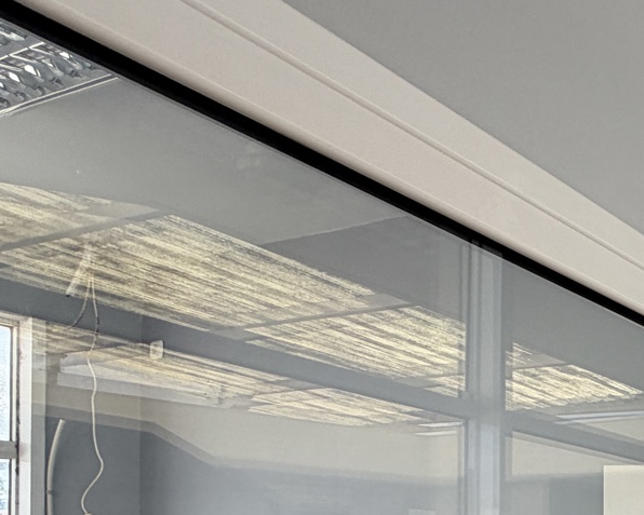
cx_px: 901
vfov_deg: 30.1
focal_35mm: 44
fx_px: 839
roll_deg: +0.0
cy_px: 588
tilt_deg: +0.0
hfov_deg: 30.0
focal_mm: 2.22
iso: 40
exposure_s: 1/131
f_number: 2.2
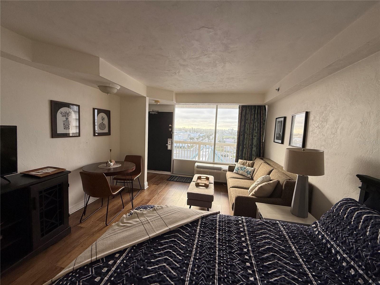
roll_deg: -3.2
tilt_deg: -4.8
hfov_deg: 102.1
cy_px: 142
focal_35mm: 14
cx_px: 190
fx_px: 154
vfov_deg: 85.7
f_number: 2.2
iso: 50
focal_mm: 2.22
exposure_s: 1/99
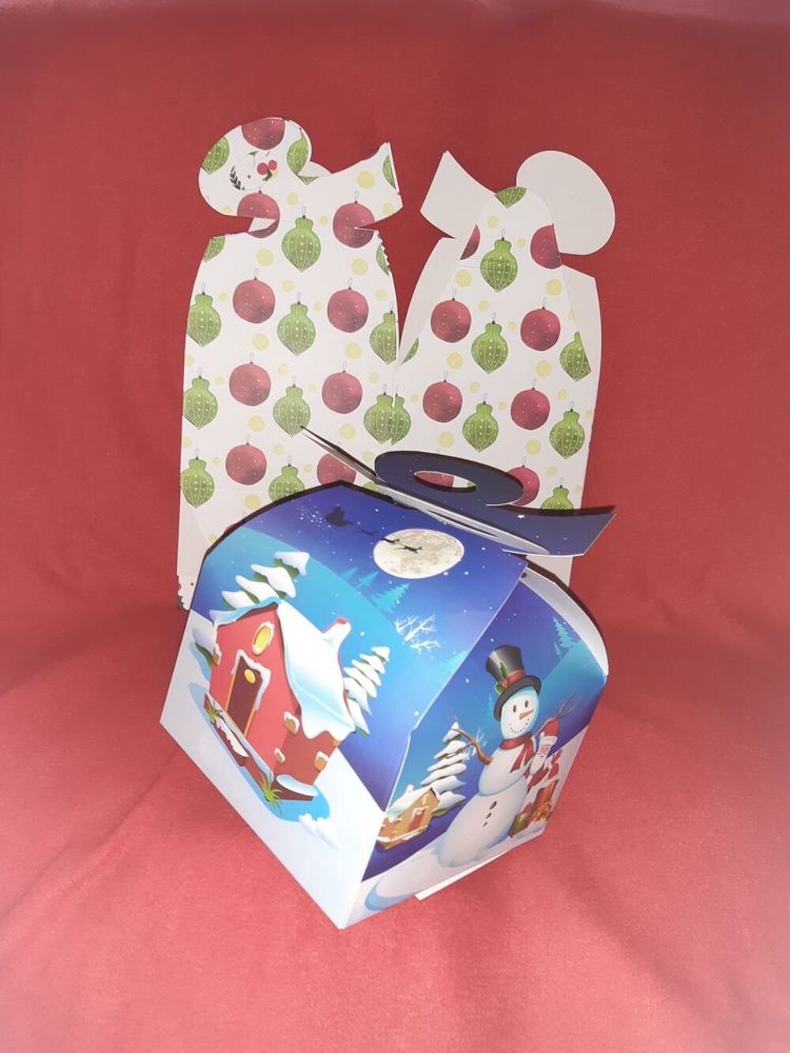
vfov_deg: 67.3
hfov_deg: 53.1
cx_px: 395
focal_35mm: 26
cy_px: 526
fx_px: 791
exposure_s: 1/20
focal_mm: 3.92
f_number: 1.7
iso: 500
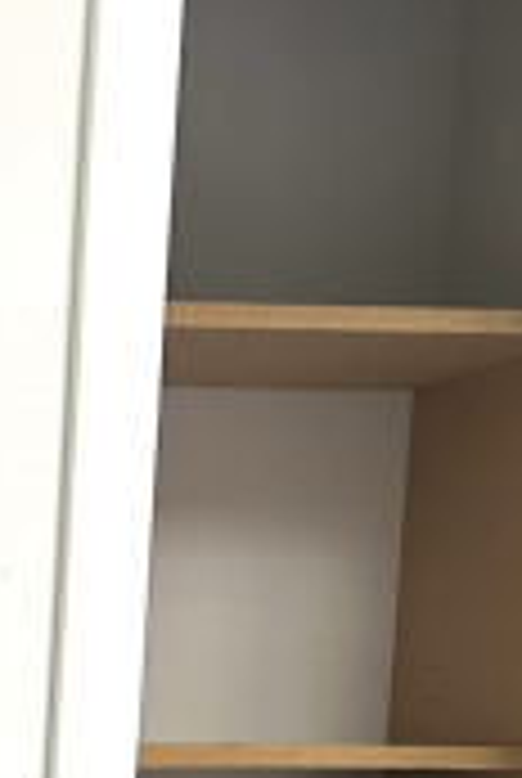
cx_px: -477
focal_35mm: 104
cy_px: 1158
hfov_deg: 12.0
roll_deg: -0.8
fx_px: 2253
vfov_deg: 17.6
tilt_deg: -10.4
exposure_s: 1/95
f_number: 1.5
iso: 125
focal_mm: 5.7
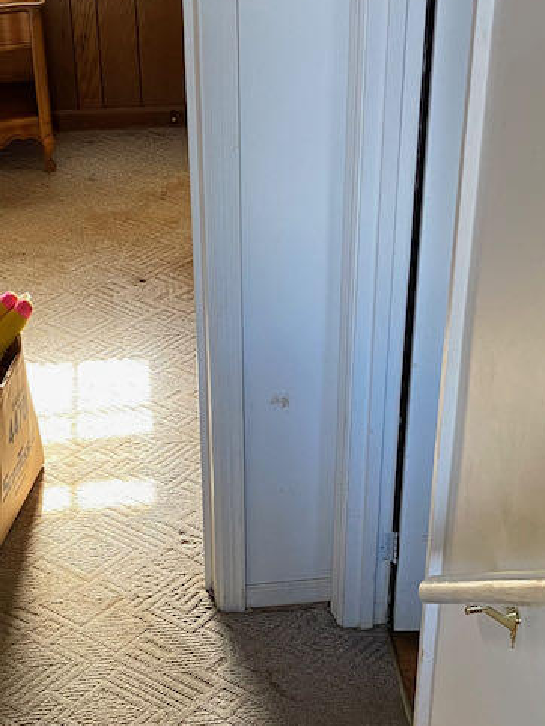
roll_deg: -1.8
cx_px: 325
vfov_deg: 27.7
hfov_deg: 21.3
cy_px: 556
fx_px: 1447
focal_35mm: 69
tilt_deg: -38.7
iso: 125
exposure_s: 1/60
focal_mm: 4.25
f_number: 1.8
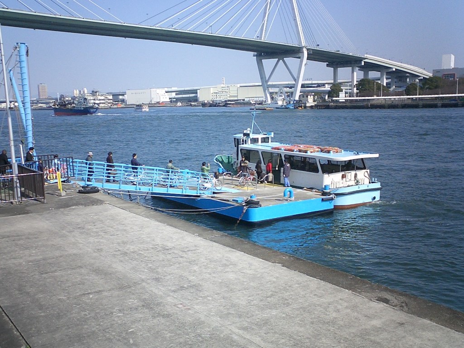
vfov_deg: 38.7
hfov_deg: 50.1
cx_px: 232
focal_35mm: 37
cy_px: 174
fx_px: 496
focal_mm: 5.6
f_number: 3.5
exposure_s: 1/1000
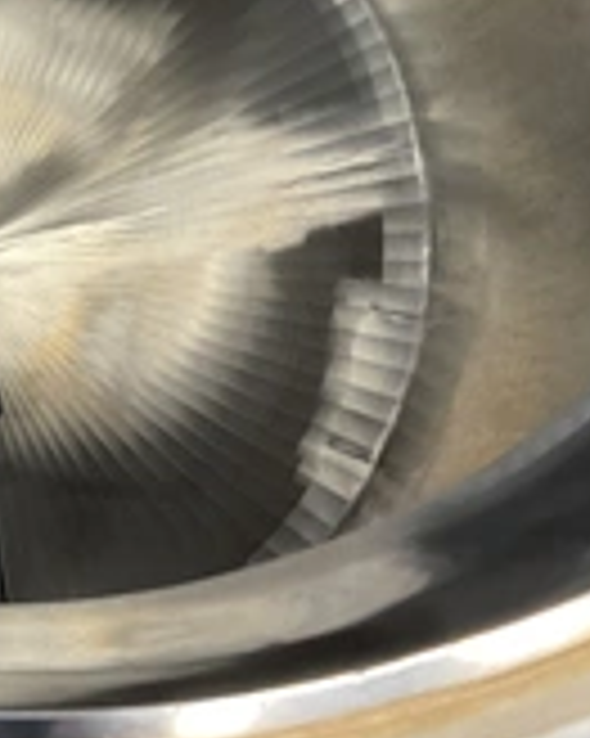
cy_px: 76
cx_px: -23
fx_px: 1507
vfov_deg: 26.6
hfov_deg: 21.3
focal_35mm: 69
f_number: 1.8
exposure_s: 1/60
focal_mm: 3
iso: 100
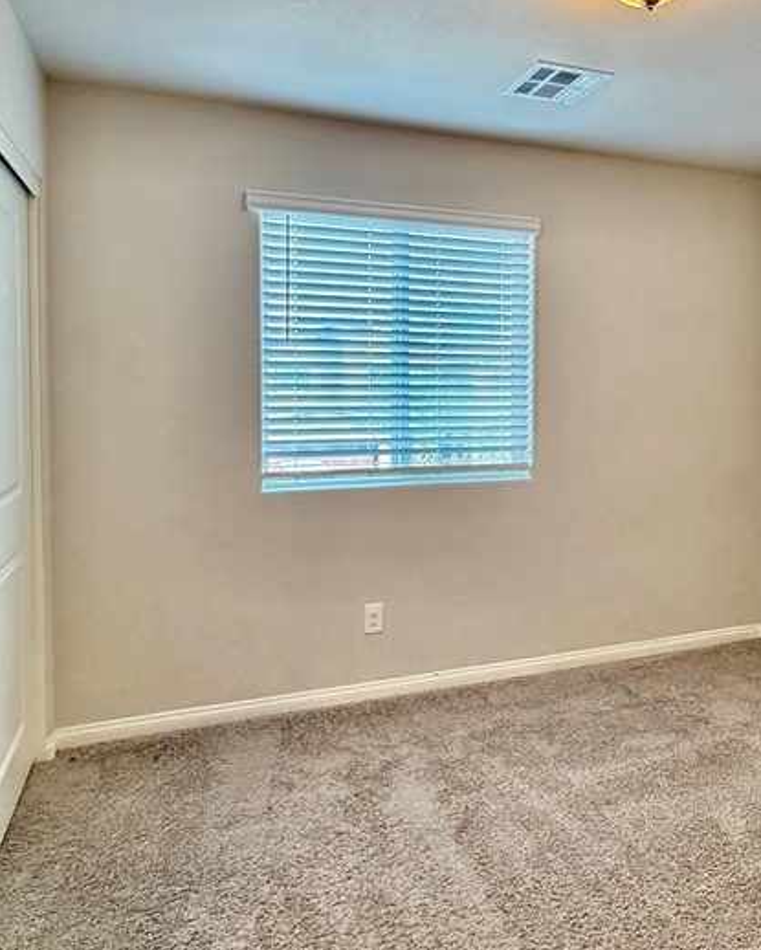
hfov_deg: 52.4
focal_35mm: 27
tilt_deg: -1.2
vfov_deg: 63.7
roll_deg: +0.2
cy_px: 405
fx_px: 759
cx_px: 497
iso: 320
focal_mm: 2.22
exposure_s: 1/60
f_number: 2.2
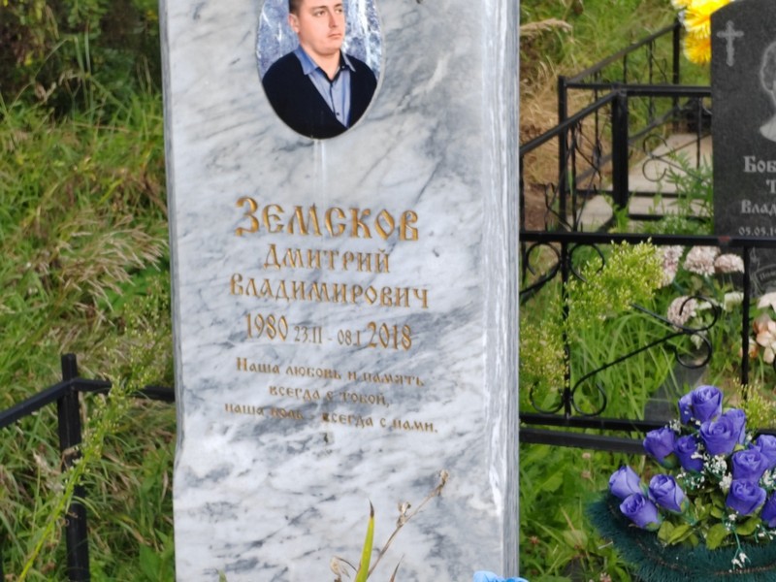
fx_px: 1838
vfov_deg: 18.0
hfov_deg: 23.8
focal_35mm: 82
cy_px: 291
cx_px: 388
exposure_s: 1/540
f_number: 1.9
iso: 100
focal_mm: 5.52
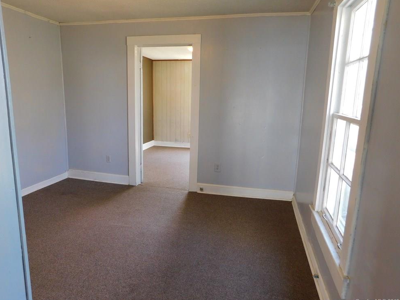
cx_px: 194
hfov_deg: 71.6
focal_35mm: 24
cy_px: 149
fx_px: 277
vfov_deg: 56.8
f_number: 3
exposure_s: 1/30
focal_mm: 4
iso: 250
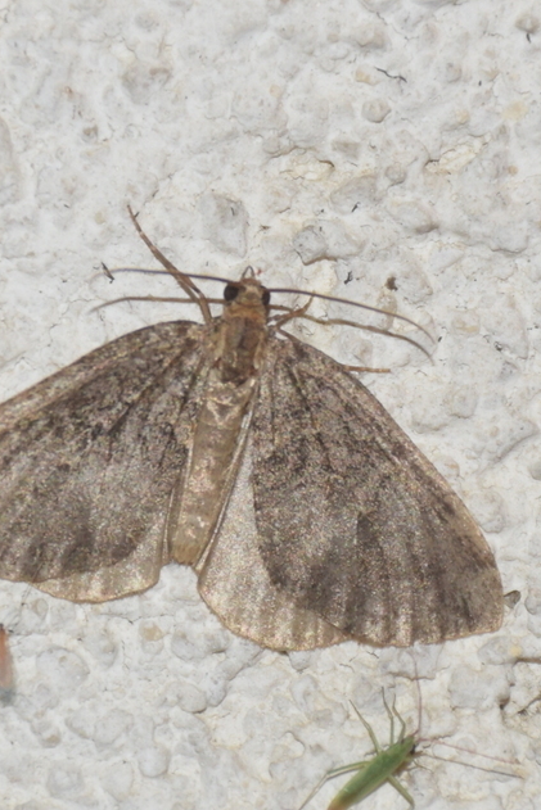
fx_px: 5970
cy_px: 409
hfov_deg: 5.2
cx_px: 277
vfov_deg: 7.8
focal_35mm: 265
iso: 320
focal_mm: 116
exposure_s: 1/60
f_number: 7.1
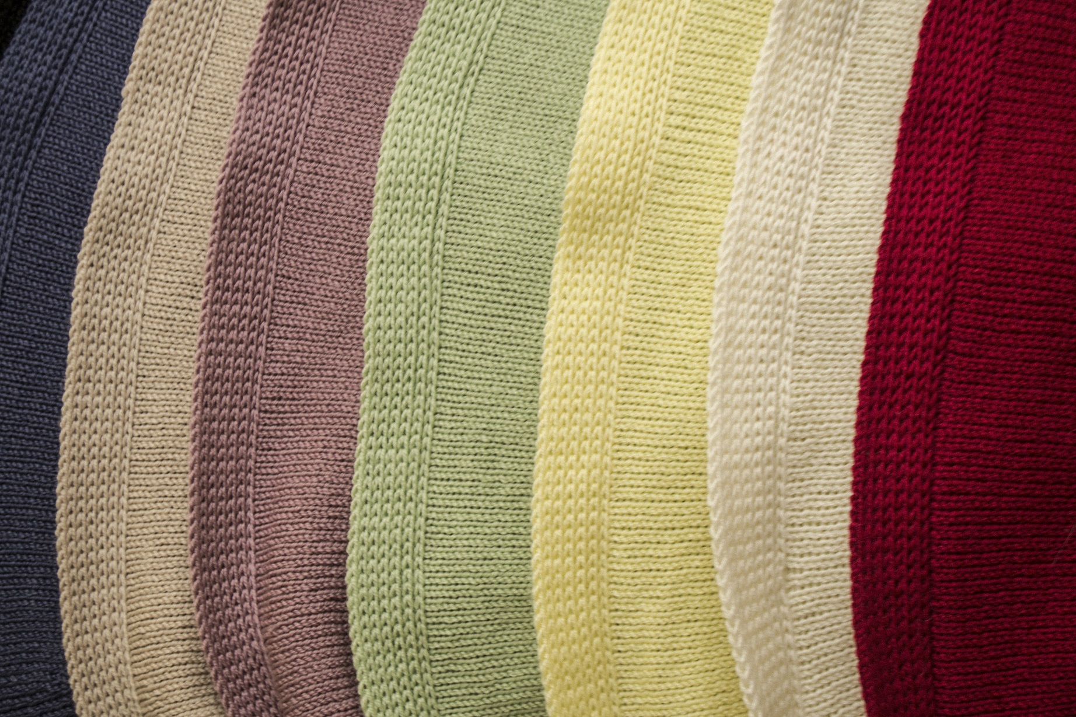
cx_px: 538
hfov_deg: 35.1
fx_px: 1703
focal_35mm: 57
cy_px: 358
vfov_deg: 23.8
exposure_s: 1/50
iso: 100
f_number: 5
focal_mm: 38
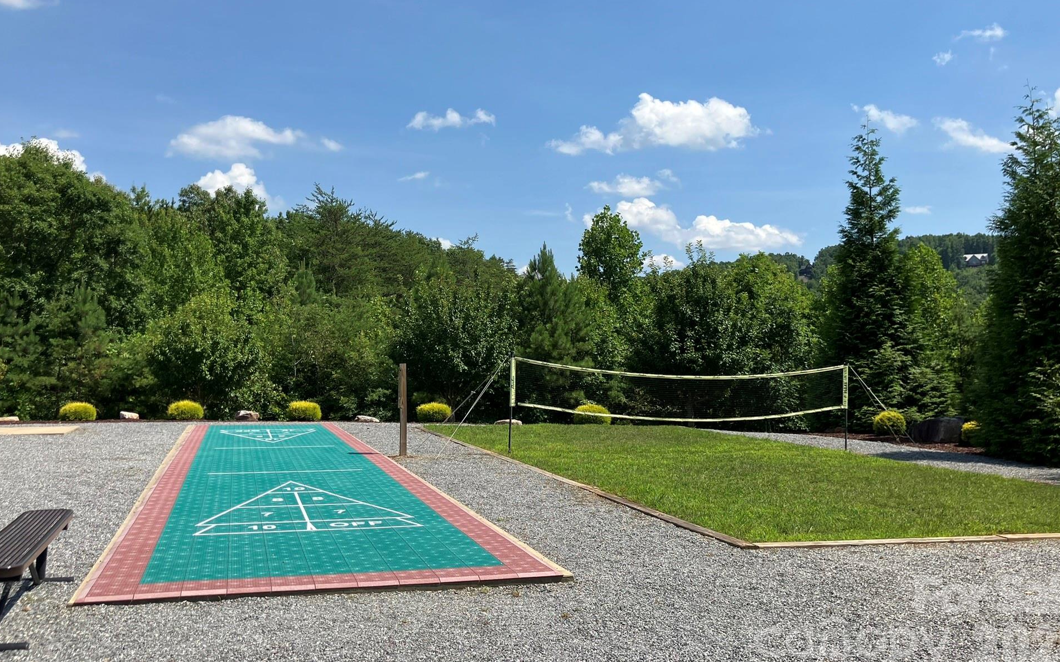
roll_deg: -0.3
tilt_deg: +6.6
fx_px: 924
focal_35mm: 32
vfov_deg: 39.2
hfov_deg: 59.7
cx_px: 521
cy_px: 256
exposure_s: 1/2288
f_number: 1.8
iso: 32
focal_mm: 3.99
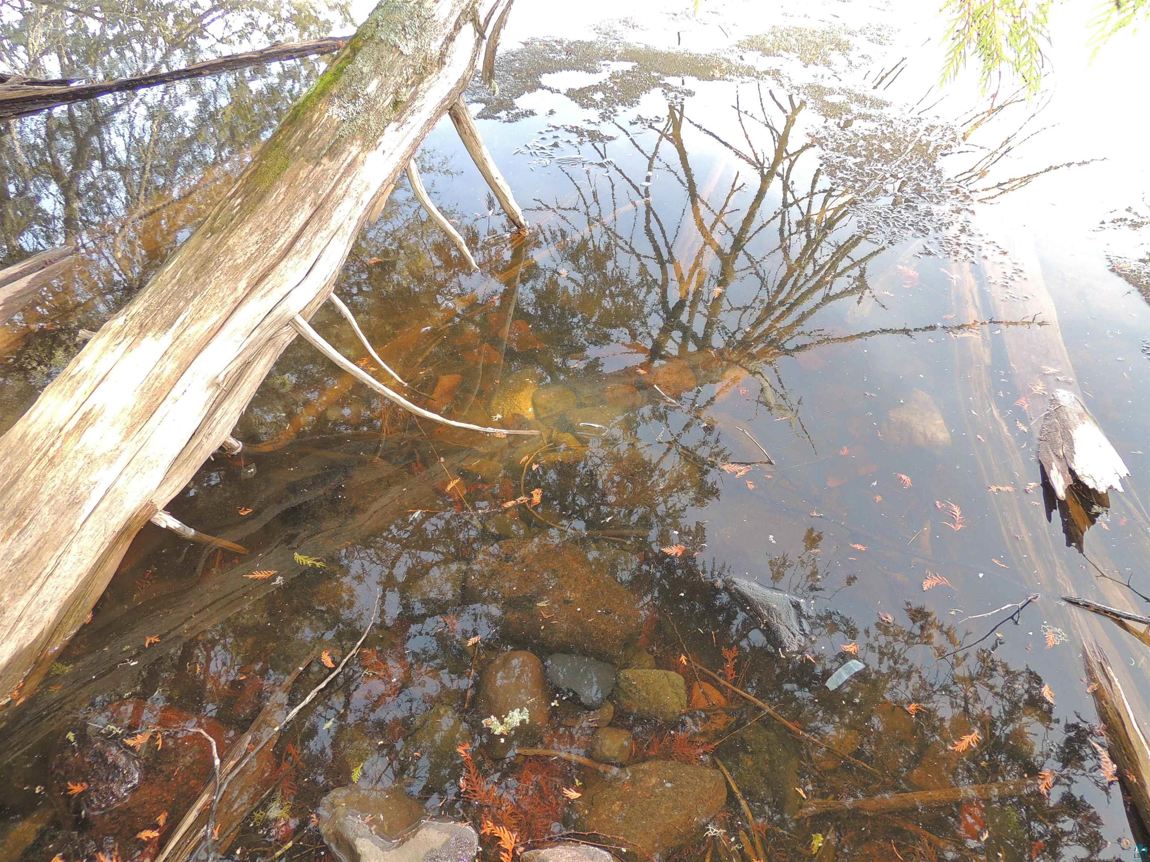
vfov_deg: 56.8
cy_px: 431
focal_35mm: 24
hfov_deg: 71.6
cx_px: 575
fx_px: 797
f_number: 3
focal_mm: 4.3
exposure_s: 1/60
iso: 100
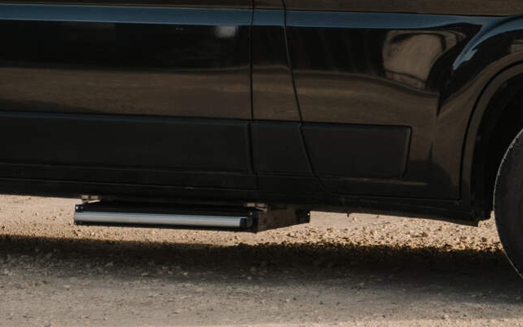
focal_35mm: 192
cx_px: 714
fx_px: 2737
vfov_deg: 6.8
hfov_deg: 10.6
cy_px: 53
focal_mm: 44.4
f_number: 4
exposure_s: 1/640
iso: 100
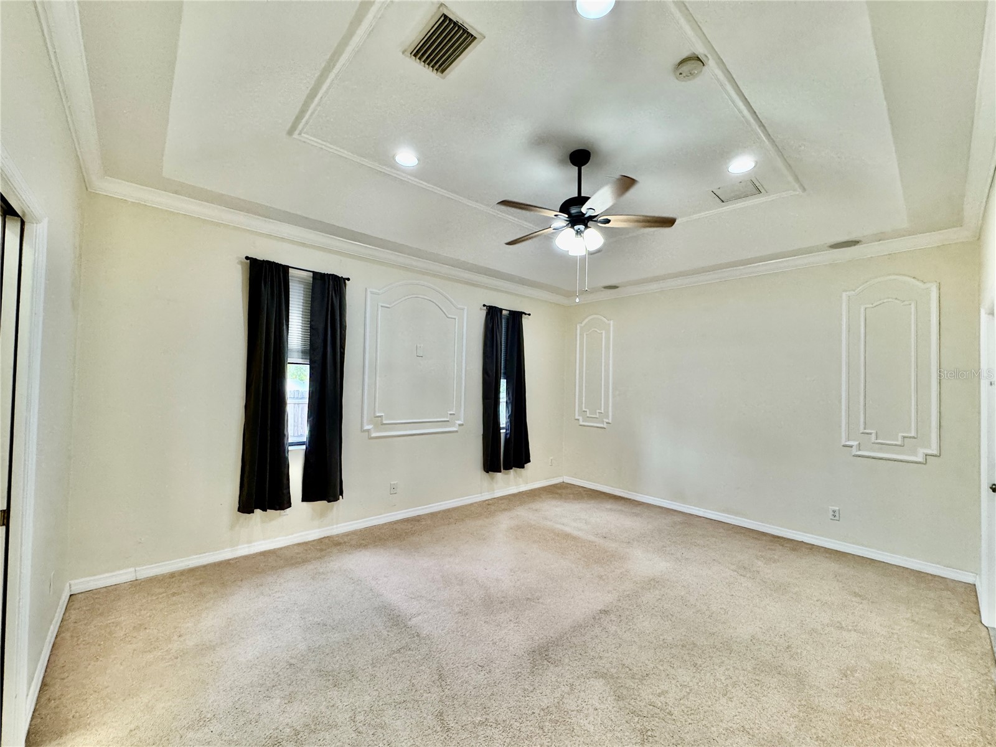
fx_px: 403
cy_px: 374
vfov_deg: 85.7
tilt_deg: +1.4
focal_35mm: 14
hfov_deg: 102.1
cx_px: 498
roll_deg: -1.3
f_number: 2.2
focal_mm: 2.22
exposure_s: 1/120
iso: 250
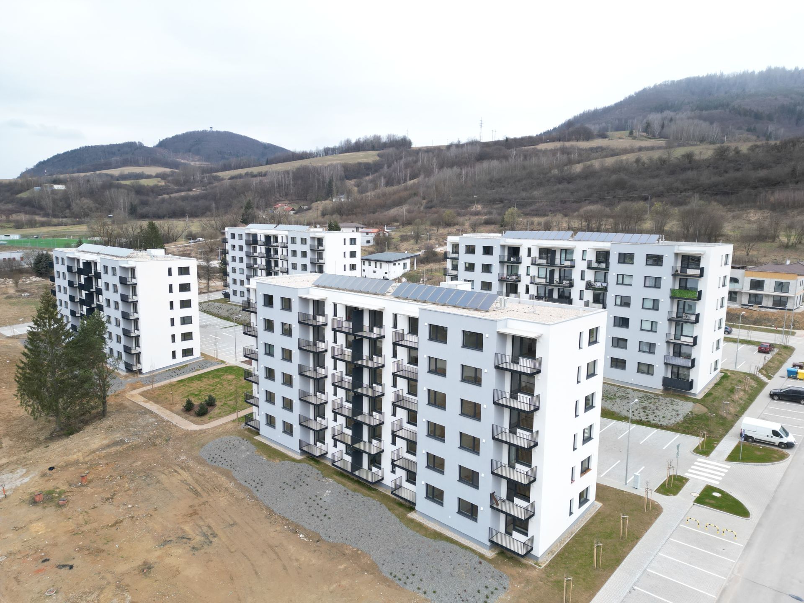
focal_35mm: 24
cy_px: 302
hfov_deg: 71.6
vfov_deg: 56.8
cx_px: 402
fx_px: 557
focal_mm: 6.72
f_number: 1.7
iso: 100
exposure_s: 1/500
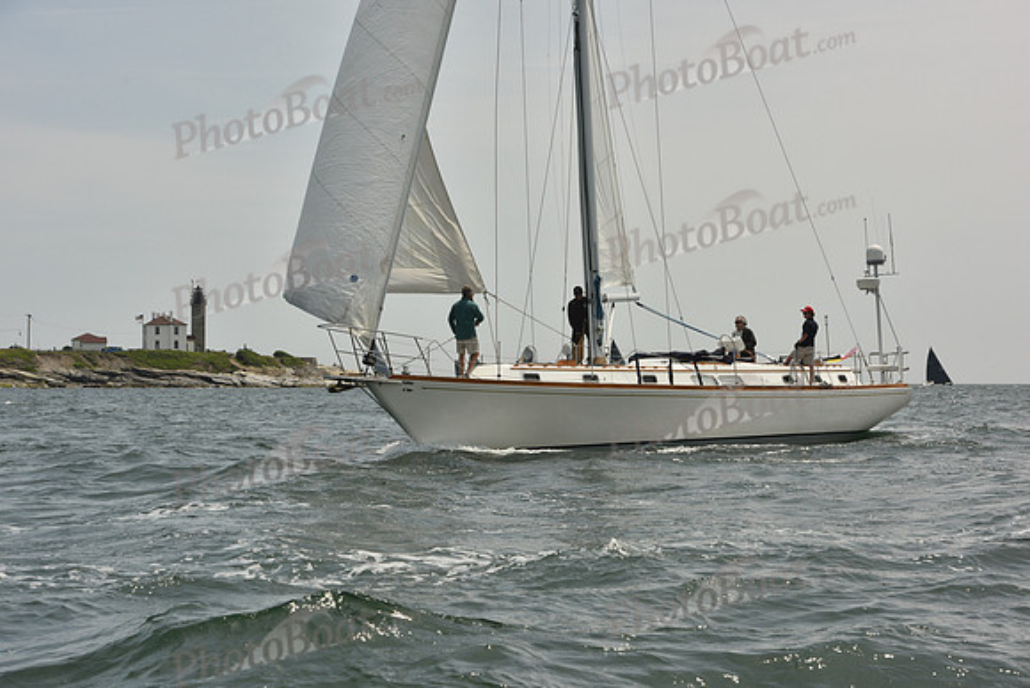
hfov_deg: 28.8
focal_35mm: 70
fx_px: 2003
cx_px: 515
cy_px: 344
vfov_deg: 19.5
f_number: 10
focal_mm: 70
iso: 400
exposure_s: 1/1600
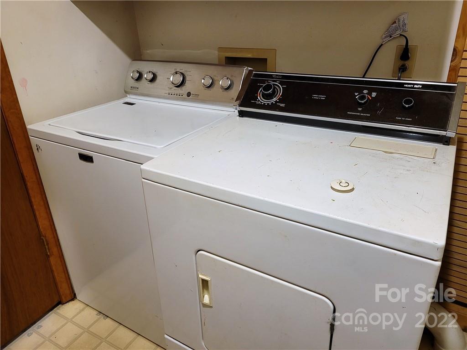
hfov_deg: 67.3
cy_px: 175
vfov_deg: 53.1
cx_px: 234
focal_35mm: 26
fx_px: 351
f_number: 1.8
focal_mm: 5.4
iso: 320
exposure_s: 1/40
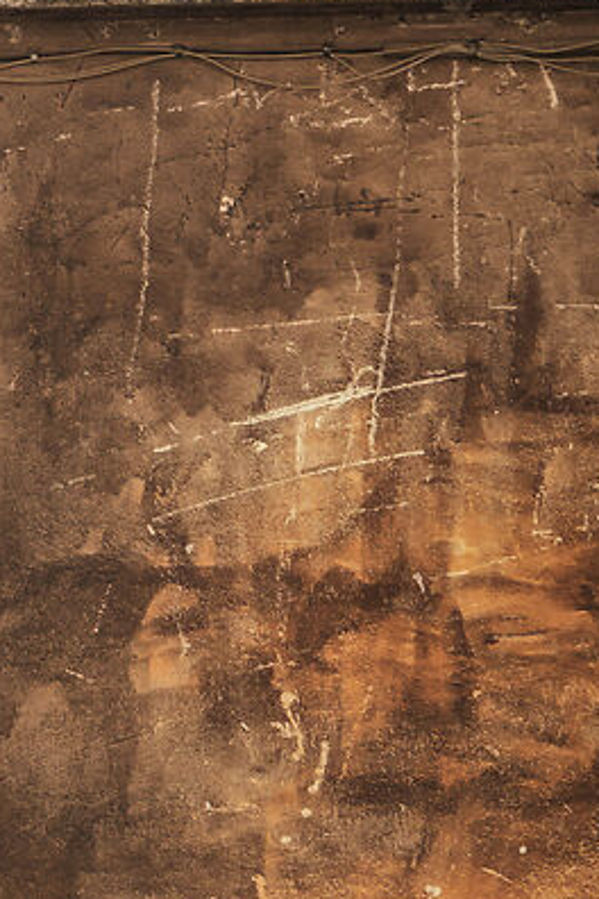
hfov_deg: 5.9
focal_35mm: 218
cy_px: 638
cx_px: -1041
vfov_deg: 9.4
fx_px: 5440
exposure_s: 1/100
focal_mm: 36
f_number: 8
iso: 200
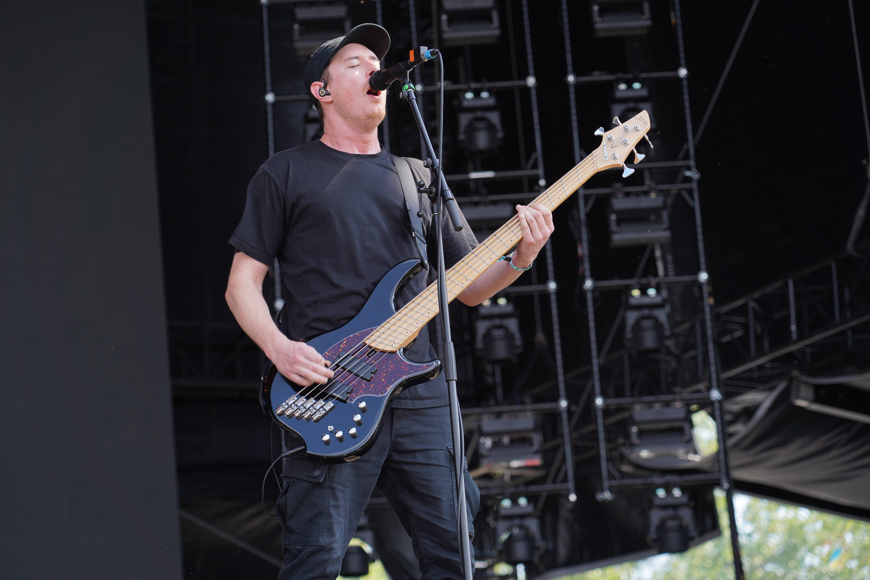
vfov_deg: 13.0
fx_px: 2537
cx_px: 435
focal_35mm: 105
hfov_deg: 19.5
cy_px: 290
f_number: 4.5
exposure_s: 1/200
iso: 100
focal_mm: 105
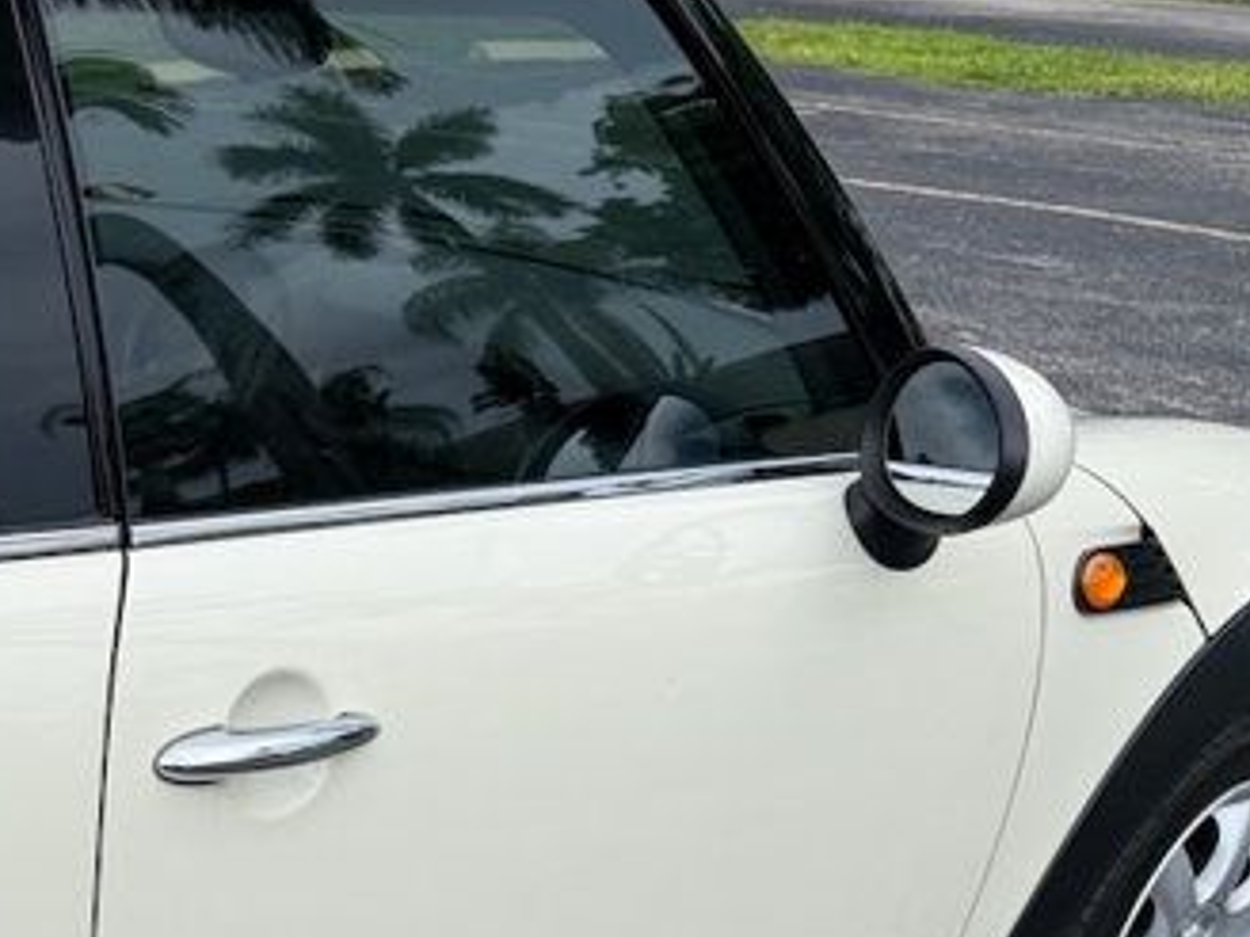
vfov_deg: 19.1
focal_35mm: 75
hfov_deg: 22.9
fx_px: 2708
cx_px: -415
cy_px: 952
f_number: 1.78
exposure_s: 1/1949
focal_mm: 6.76
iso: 80
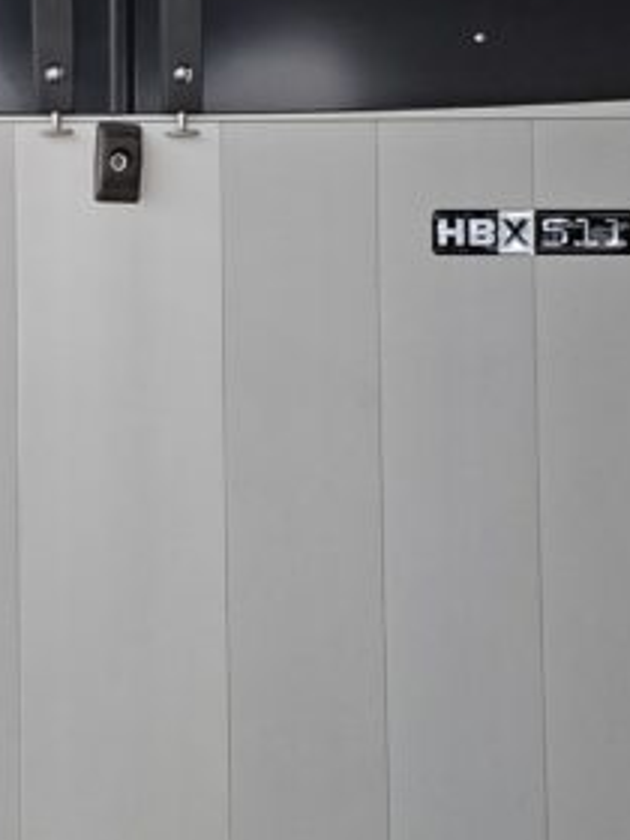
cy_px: 192
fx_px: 2038
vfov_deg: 23.0
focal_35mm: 84
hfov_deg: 17.4
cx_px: 99
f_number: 1.8
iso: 50
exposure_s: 1/631
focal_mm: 5.54
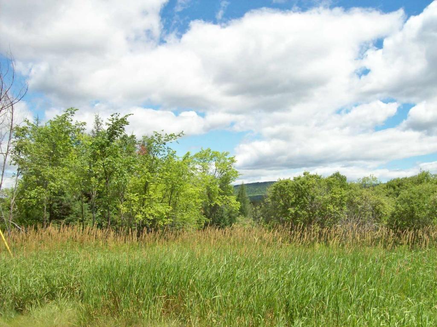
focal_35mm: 36
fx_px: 454
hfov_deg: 51.4
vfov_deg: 39.7
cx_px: 218
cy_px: 164
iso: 80
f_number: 4.8
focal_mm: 6
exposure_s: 1/635
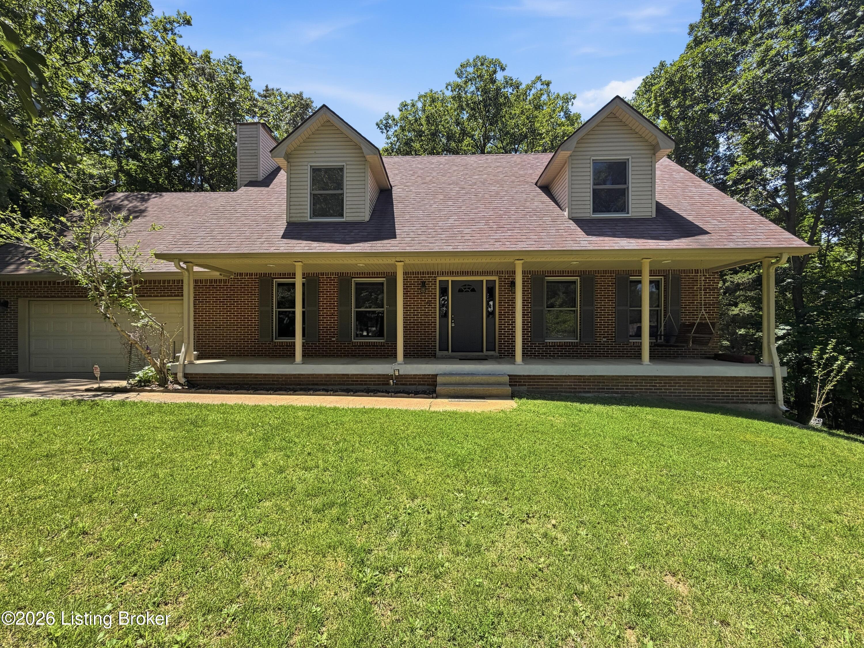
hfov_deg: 102.1
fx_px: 349
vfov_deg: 85.7
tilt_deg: +1.6
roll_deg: -0.6
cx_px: 432
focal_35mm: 14
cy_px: 324
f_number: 2.2
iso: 40
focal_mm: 2.2
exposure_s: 1/559
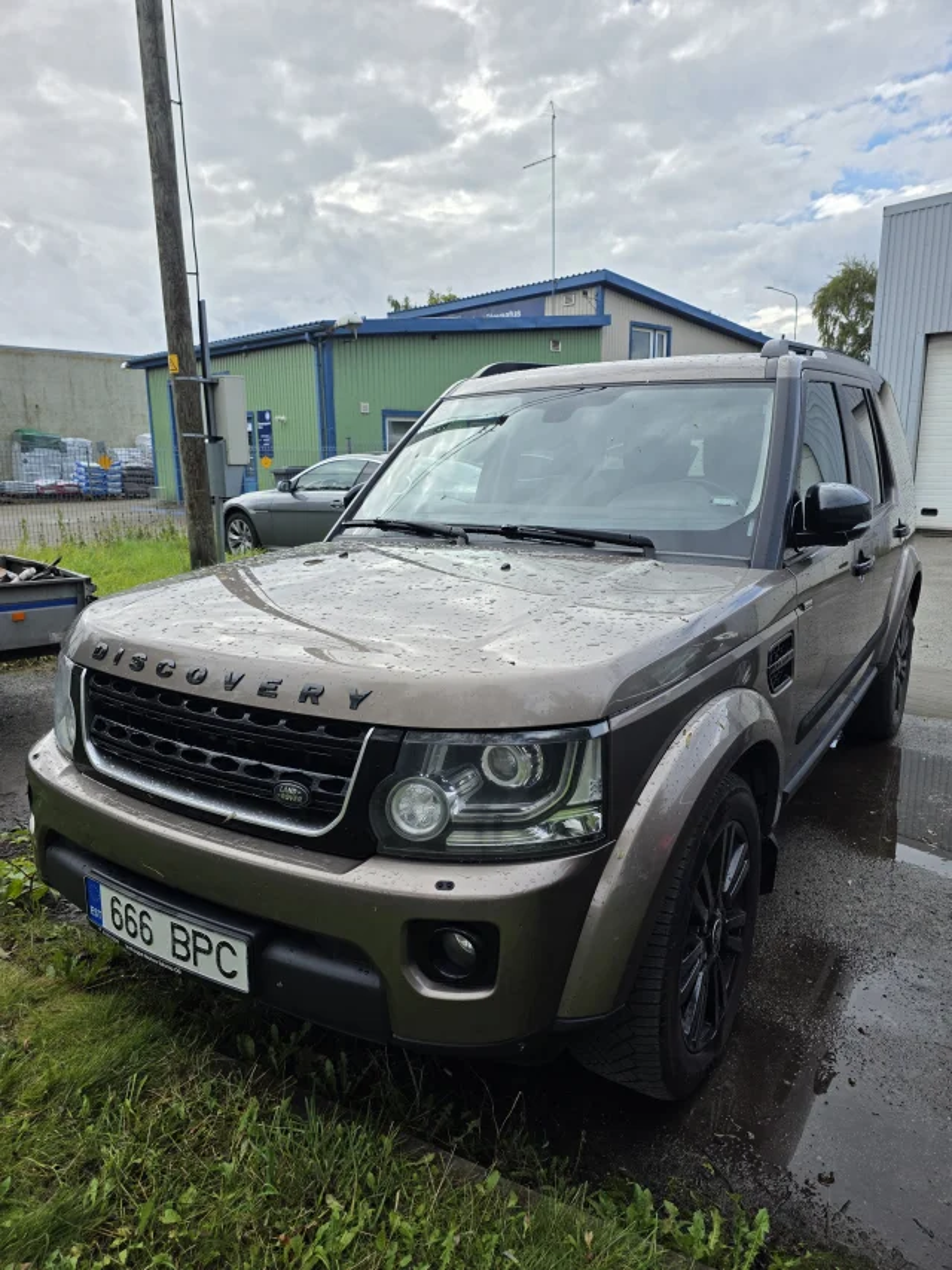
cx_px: 476
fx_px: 843
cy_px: 635
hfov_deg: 58.9
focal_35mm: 23
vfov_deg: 73.9
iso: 80
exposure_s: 1/2686
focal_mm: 6.3
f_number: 1.7
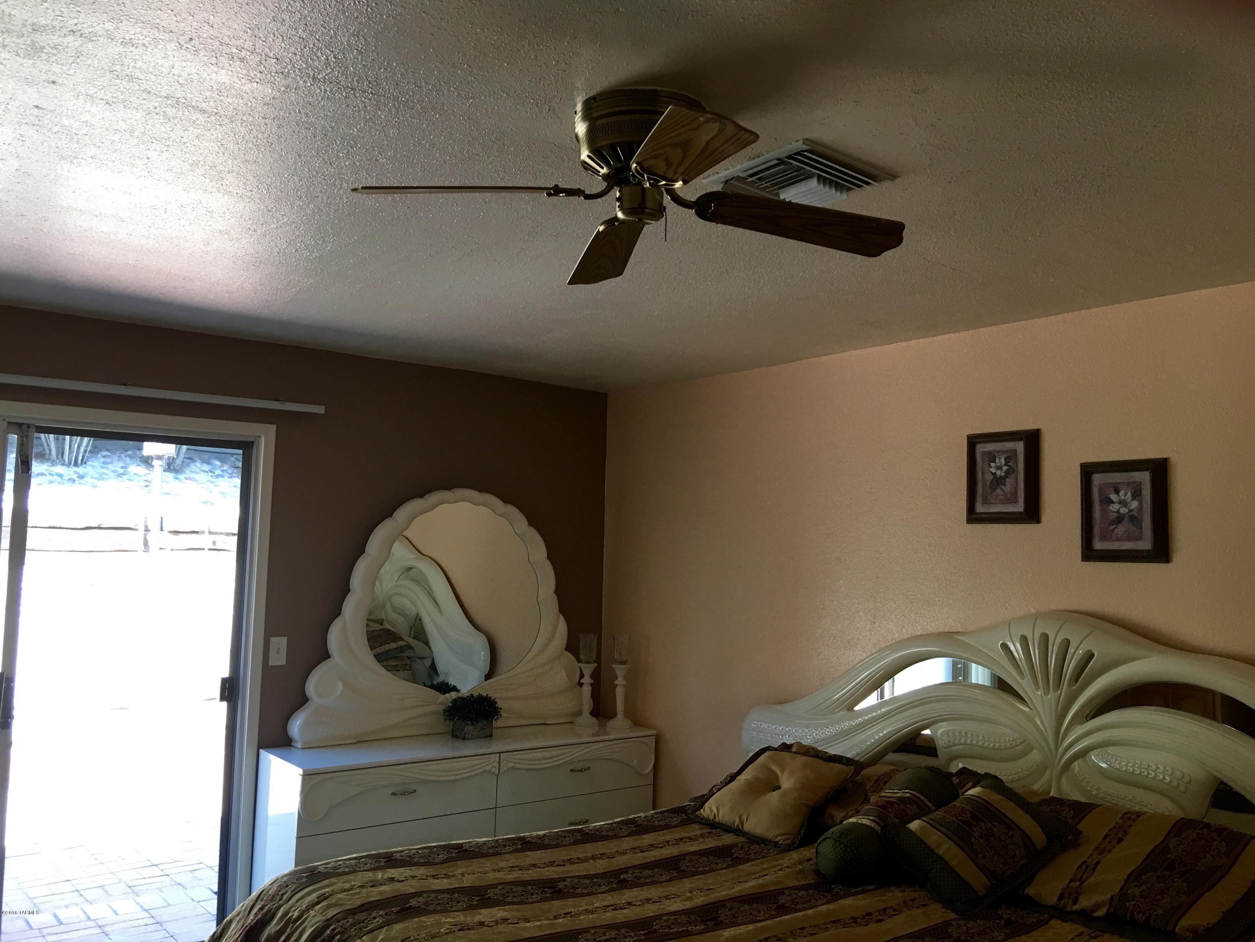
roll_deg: -2.3
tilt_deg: +6.9
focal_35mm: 29
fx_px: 1051
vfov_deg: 48.2
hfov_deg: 61.7
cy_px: 471
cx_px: 628
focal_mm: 4.15
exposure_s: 1/30
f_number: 2.2
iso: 32
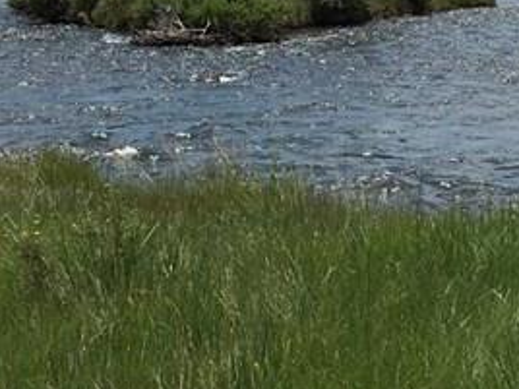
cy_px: 103
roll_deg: -0.6
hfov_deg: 17.7
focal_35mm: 111
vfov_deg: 13.3
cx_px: 339
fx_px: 1664
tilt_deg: -5.8
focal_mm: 4.15
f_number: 2.2
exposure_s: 1/3597
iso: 32
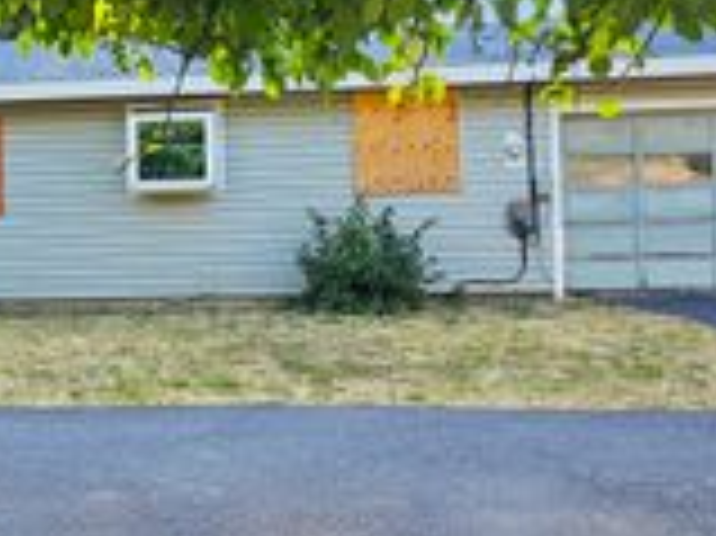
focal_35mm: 41
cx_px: 203
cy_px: 277
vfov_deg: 35.1
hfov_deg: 44.7
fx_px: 847
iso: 64
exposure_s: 1/285
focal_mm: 2.2
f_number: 2.2
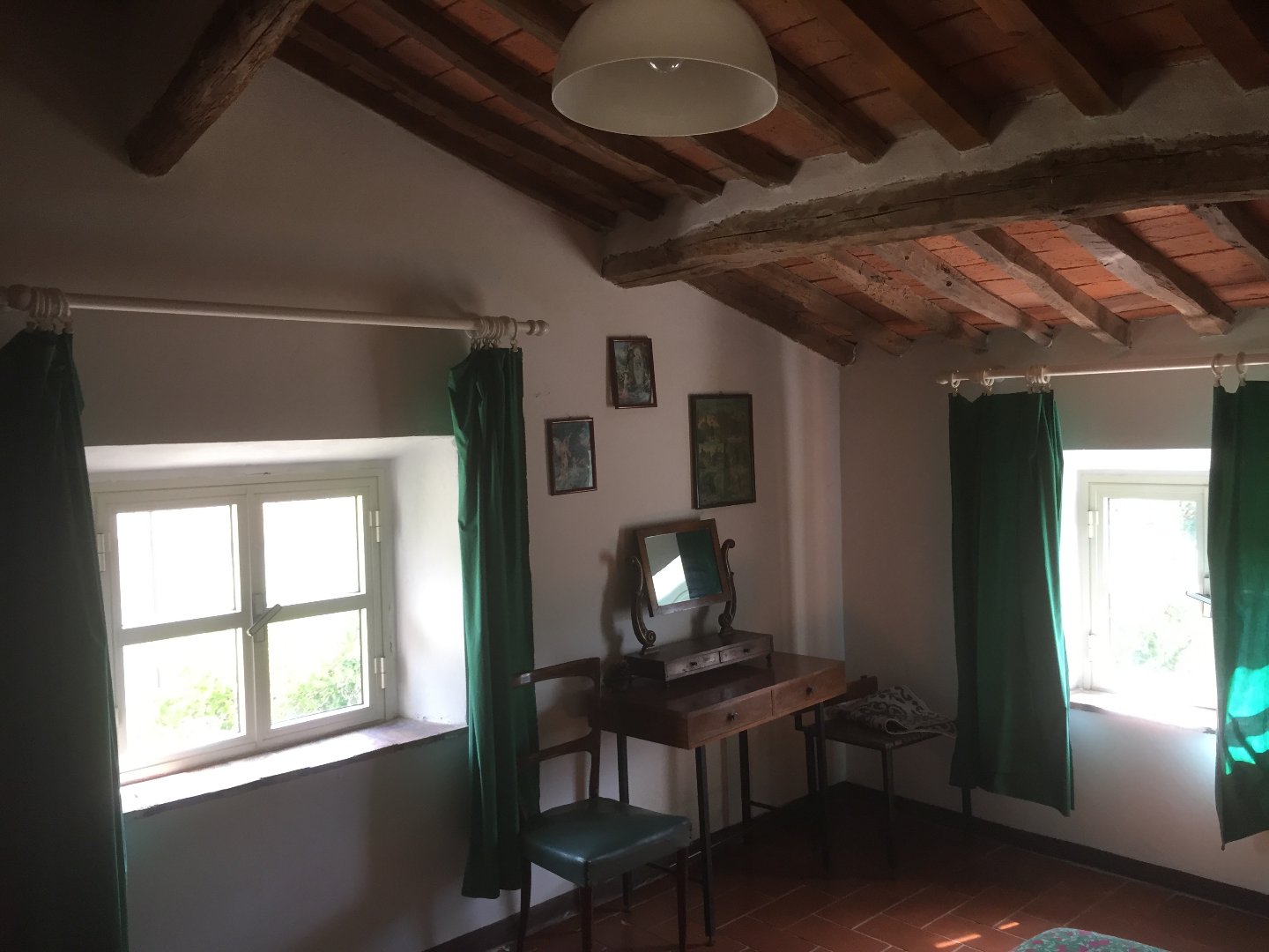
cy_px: 476
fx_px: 1063
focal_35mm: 29
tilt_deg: -1.5
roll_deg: +1.3
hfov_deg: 61.7
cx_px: 634
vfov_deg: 48.2
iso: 40
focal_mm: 4.15
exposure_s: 1/30
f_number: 2.2
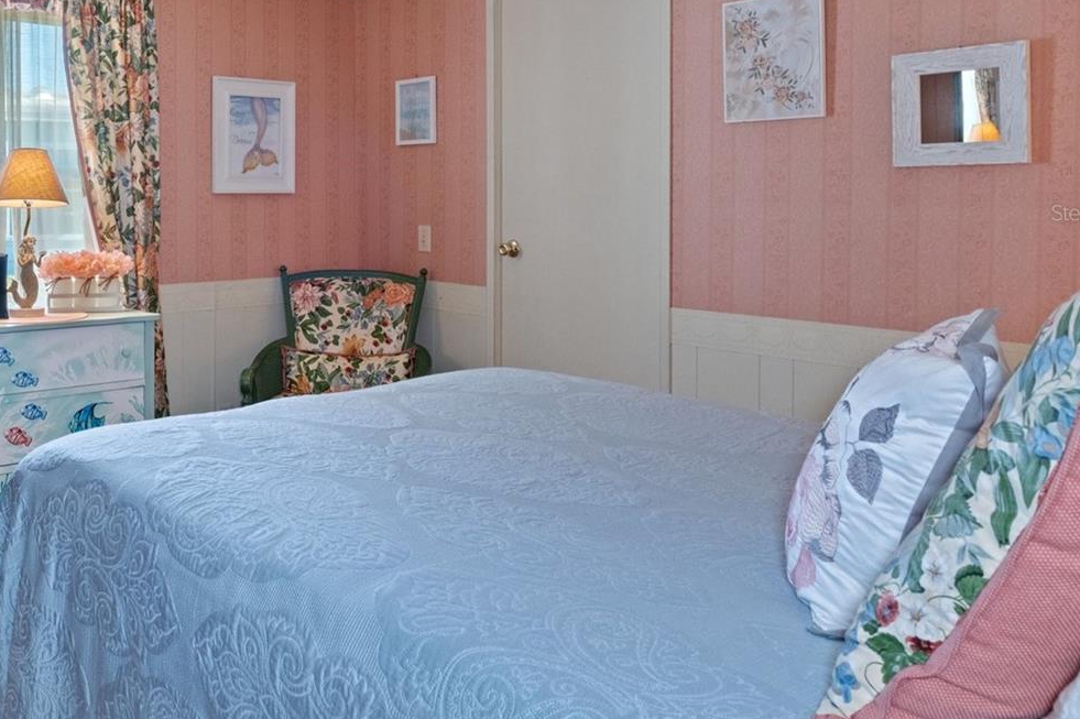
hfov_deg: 56.1
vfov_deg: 40.5
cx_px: 269
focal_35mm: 32
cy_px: 213
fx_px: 954
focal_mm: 13
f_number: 8
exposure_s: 1.3
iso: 640
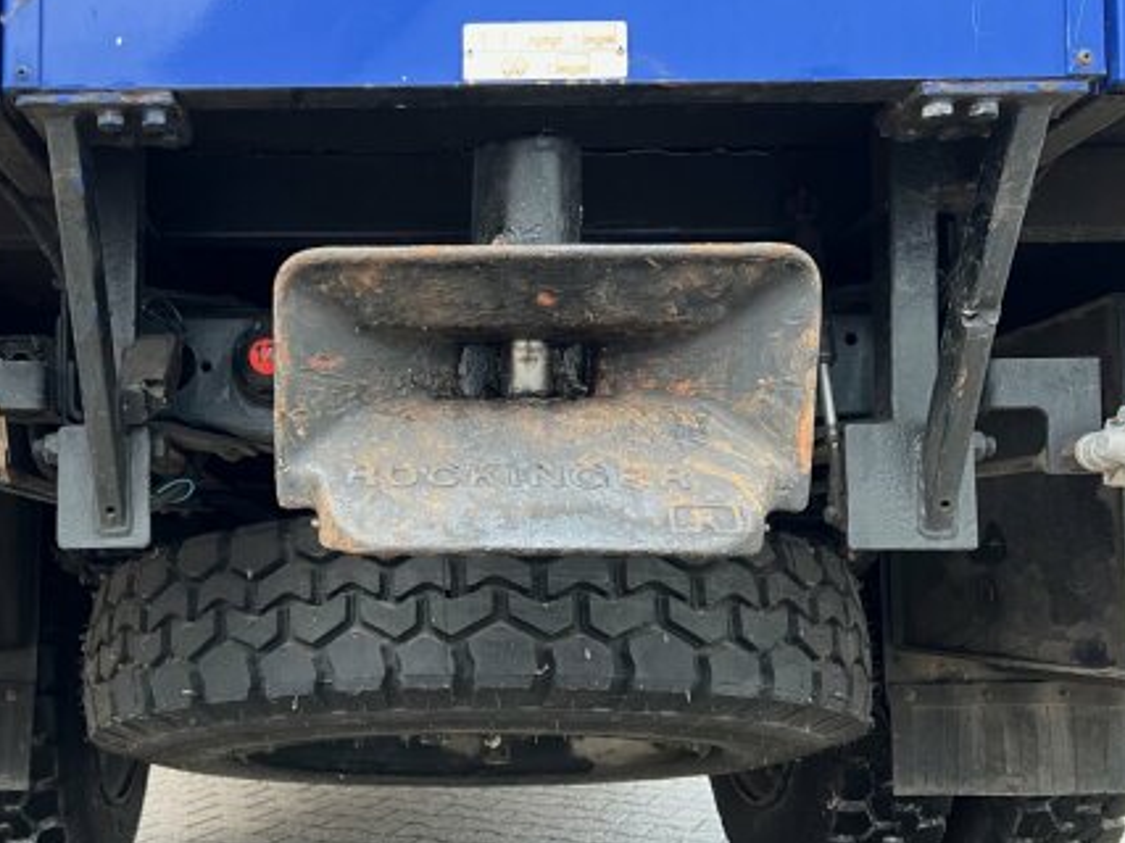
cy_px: 516
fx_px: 1267
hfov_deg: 46.9
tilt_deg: +3.8
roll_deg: -0.8
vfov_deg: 36.6
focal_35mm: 39
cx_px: 353
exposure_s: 1/60
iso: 160
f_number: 1.5
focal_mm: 5.7
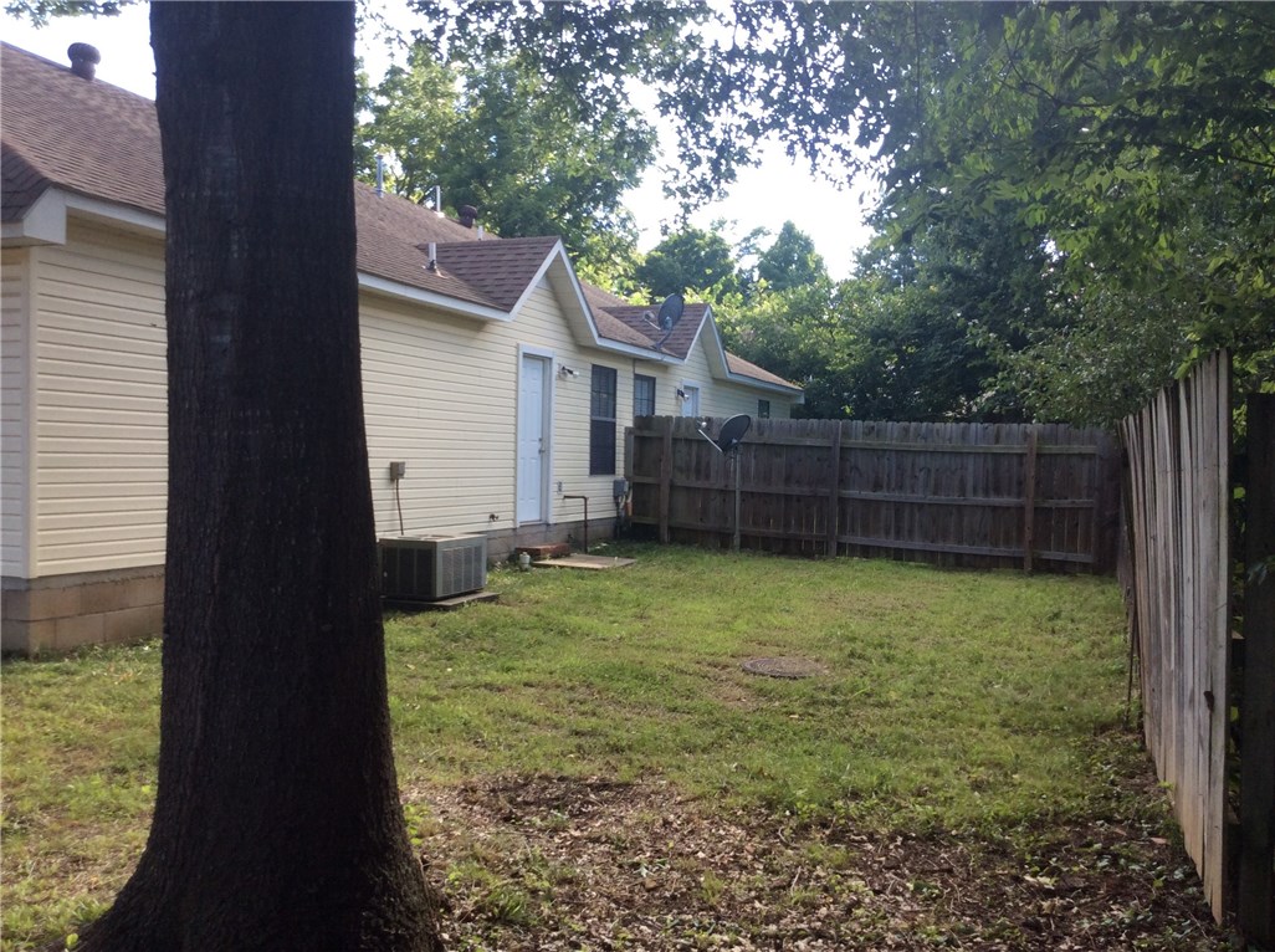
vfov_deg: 44.0
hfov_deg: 56.9
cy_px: 476
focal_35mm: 32
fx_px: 1177
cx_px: 638
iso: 32
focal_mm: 3.3
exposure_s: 1/179
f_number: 2.4
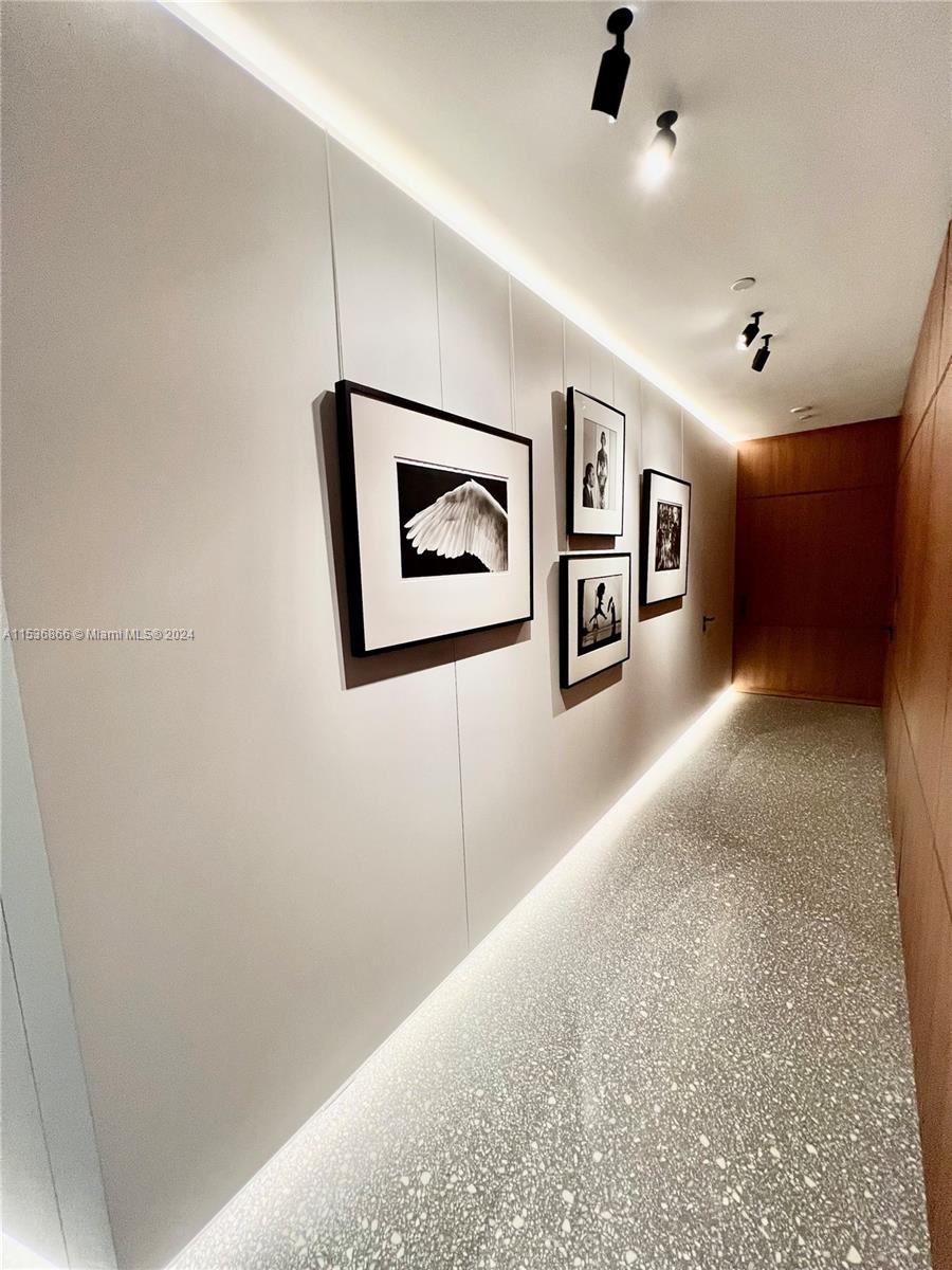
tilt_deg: -7.9
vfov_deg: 106.2
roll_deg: +3.1
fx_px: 477
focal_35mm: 13
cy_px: 635
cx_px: 476
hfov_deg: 89.9
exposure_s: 1/60
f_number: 1.8
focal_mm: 1.57
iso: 250
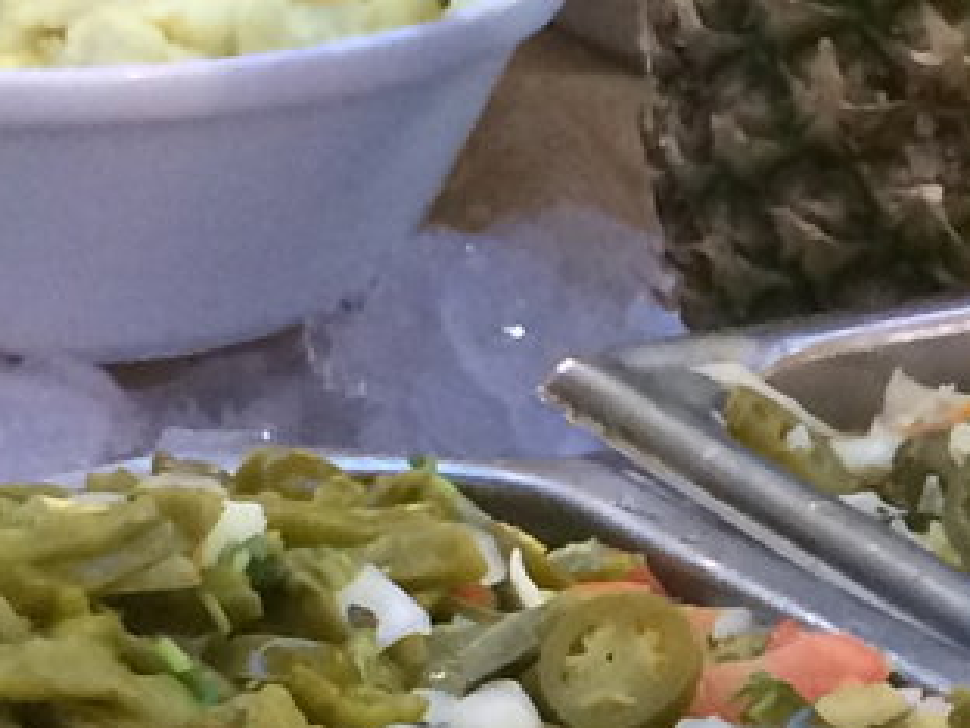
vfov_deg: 7.9
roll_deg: +0.3
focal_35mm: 186
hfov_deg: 10.4
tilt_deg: -20.2
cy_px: 716
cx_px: 1337
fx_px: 5212
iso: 200
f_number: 2.2
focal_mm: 4.15
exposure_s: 1/30
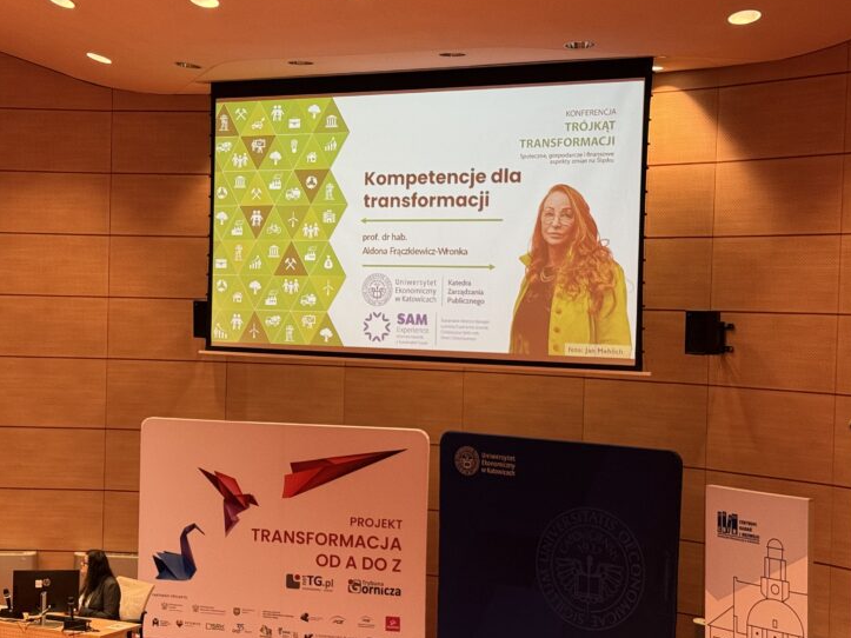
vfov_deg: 21.6
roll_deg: -1.5
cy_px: 340
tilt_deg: -1.4
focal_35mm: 68
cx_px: 280
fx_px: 1671
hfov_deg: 28.4
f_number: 1.78
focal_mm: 6.76
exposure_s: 1/45
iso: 200
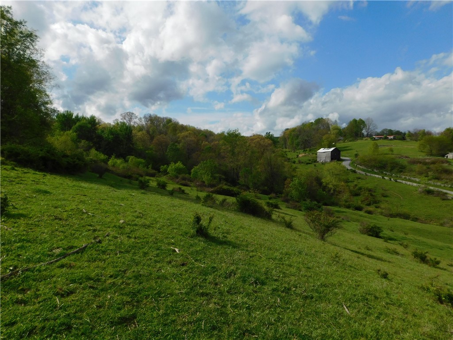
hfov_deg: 73.9
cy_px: 170
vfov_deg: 58.9
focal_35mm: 23
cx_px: 226
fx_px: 301
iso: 125
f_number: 6
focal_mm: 4
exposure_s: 1/800
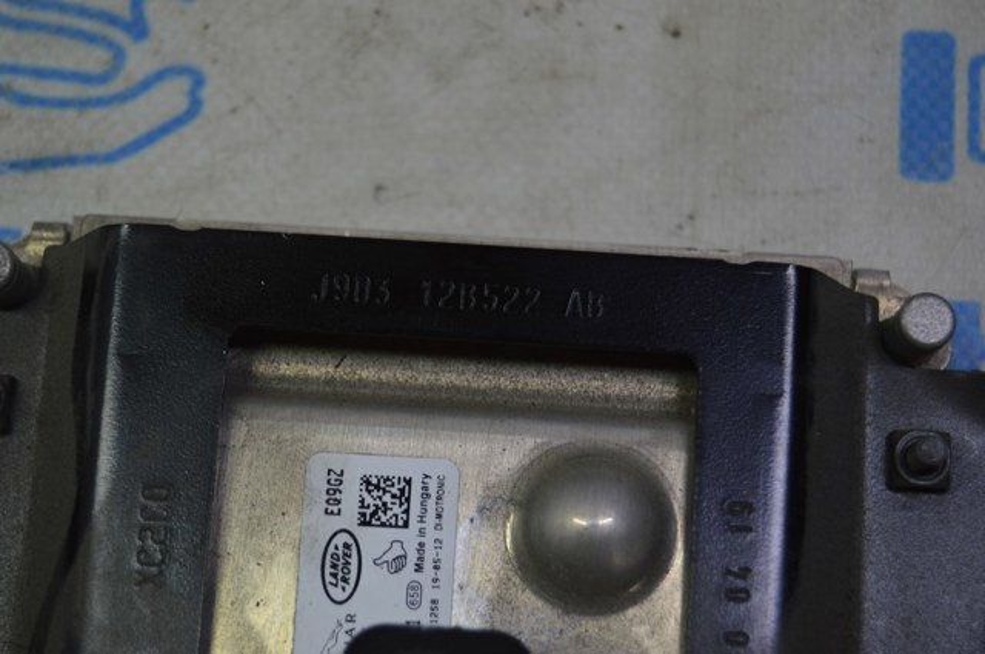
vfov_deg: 16.5
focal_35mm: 82
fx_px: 2254
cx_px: 492
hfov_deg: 24.6
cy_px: 327
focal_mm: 55
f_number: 5.6
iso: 500
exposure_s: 1/60
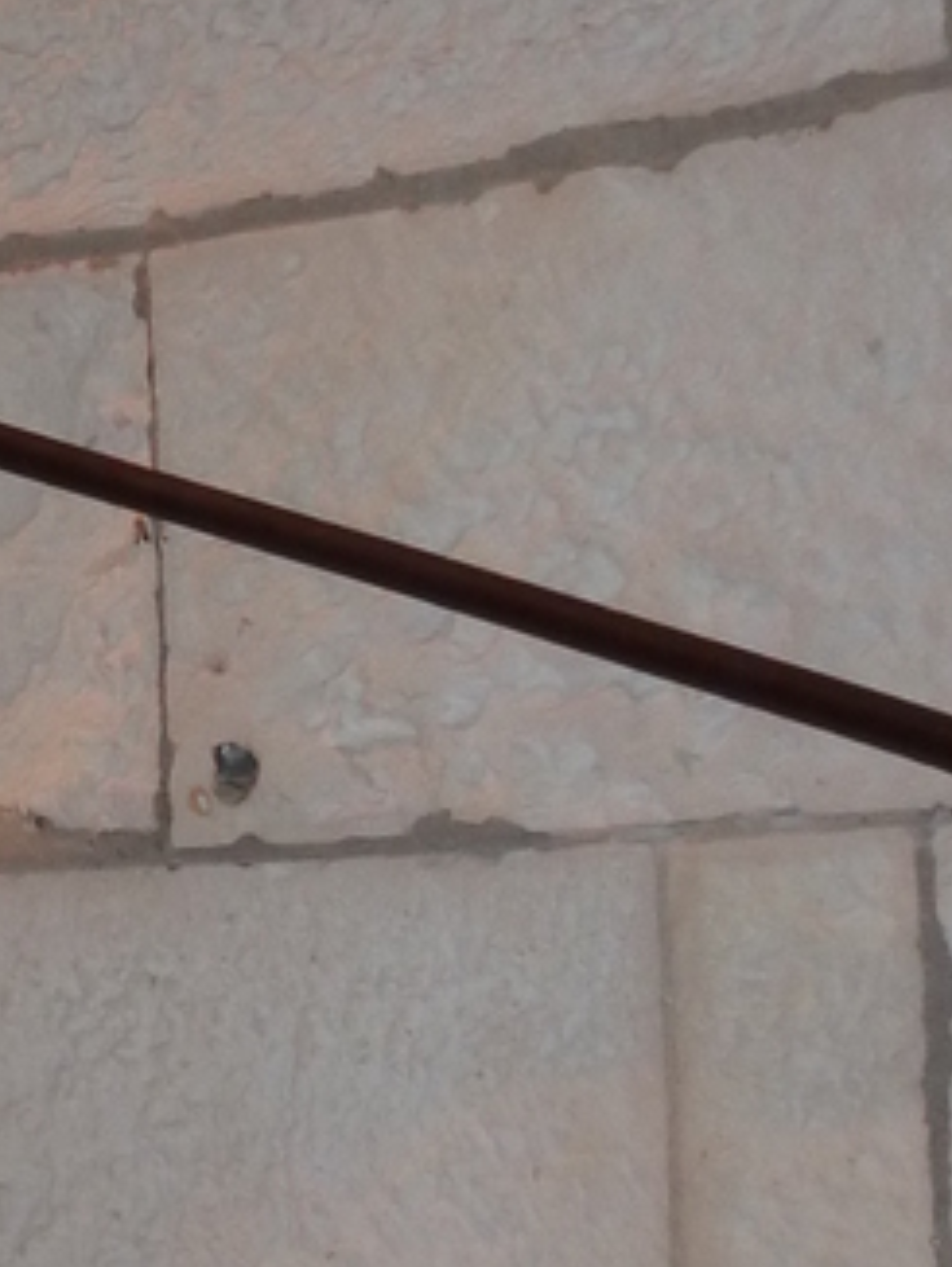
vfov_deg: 21.2
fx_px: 3369
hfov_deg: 14.6
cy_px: 808
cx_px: -595
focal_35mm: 92
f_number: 3.3
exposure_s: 1/30
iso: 160
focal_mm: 4.1
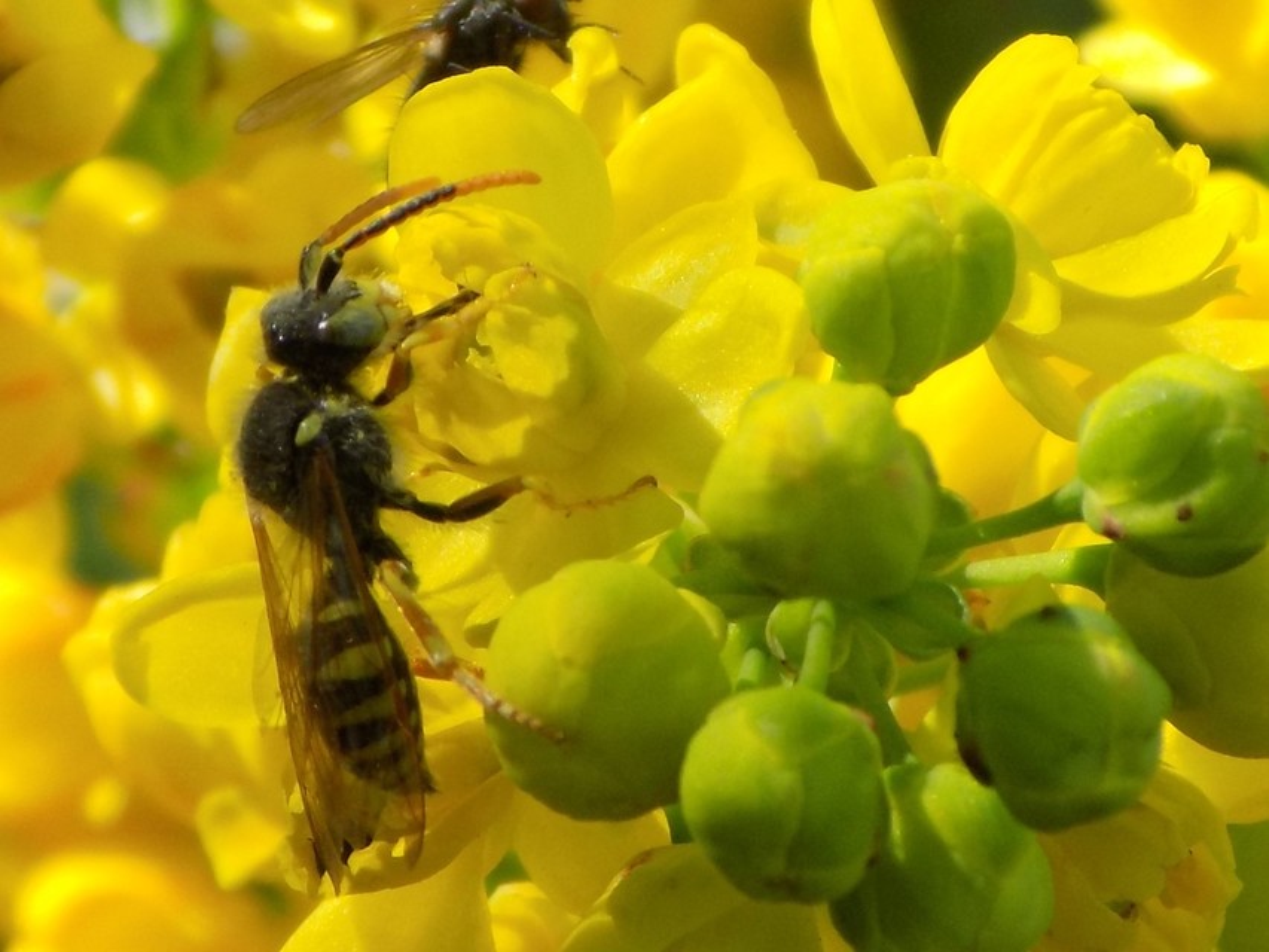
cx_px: 634
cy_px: 476
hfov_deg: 16.7
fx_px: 4326
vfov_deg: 12.6
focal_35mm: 118
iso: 80
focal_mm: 20.9
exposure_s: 1/125
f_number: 4.8
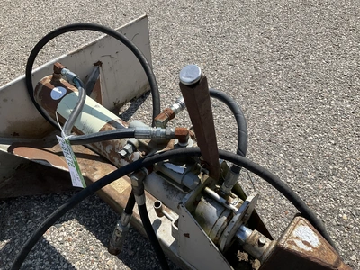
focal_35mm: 29
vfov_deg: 48.2
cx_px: 180
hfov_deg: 61.7
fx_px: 302
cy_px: 135
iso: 25
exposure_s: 1/1626
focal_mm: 3
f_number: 1.8
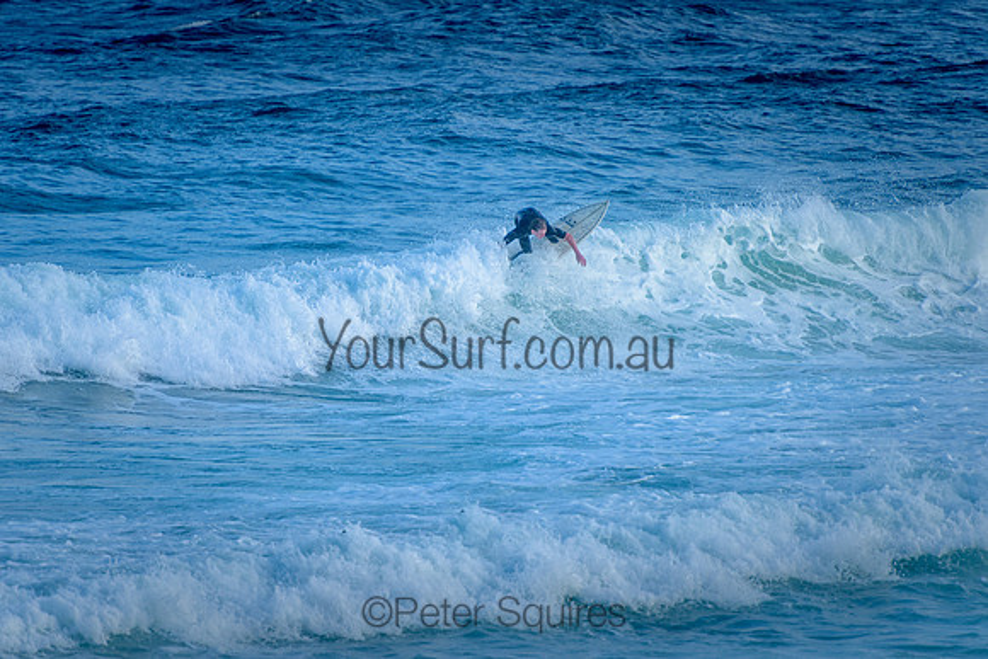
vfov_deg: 2.8
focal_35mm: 491
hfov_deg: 4.2
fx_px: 13467
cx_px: 496
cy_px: 257
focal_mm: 400
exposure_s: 1/1250
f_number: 5.6
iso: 400
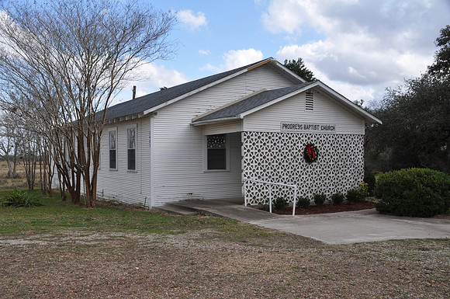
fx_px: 487
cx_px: 225
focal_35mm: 39
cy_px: 150
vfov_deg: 34.1
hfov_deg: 49.6
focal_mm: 26
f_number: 11
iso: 200
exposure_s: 1/125
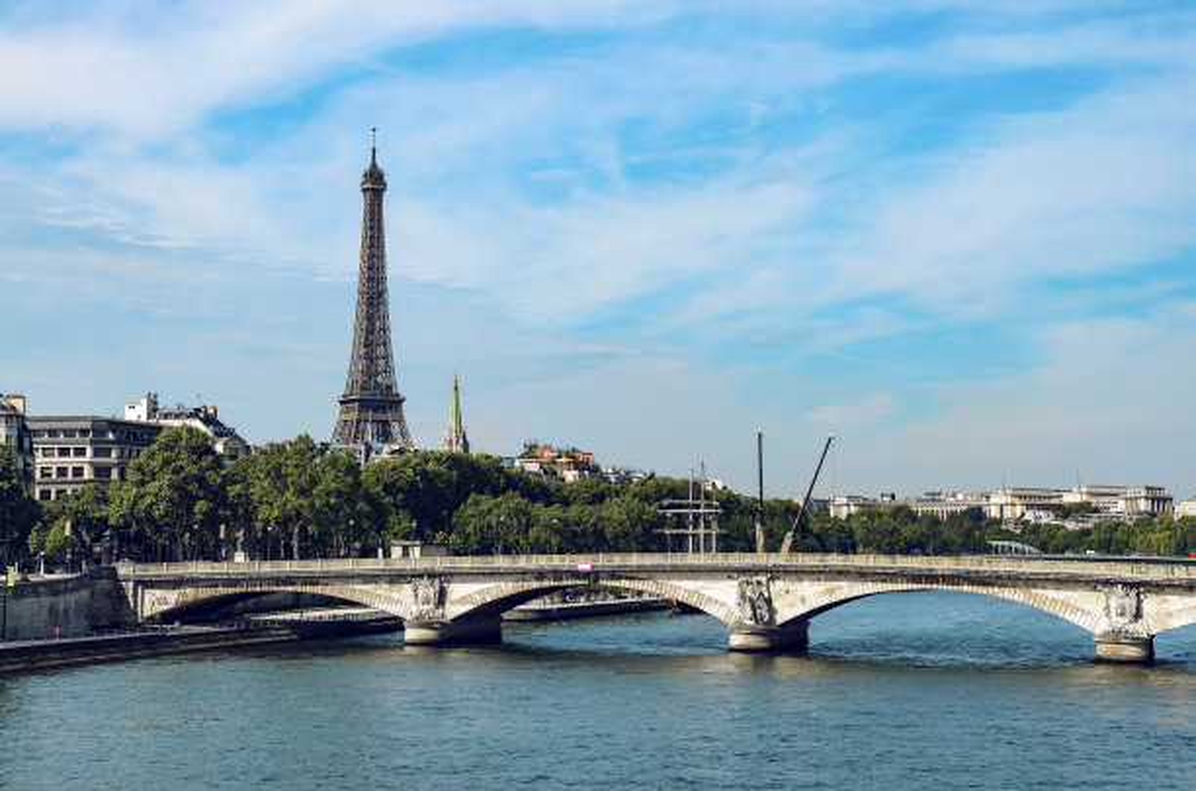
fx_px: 1989
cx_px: 598
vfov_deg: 22.5
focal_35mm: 60
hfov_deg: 33.5
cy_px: 396
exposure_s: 1/500
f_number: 8
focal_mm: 40
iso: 100
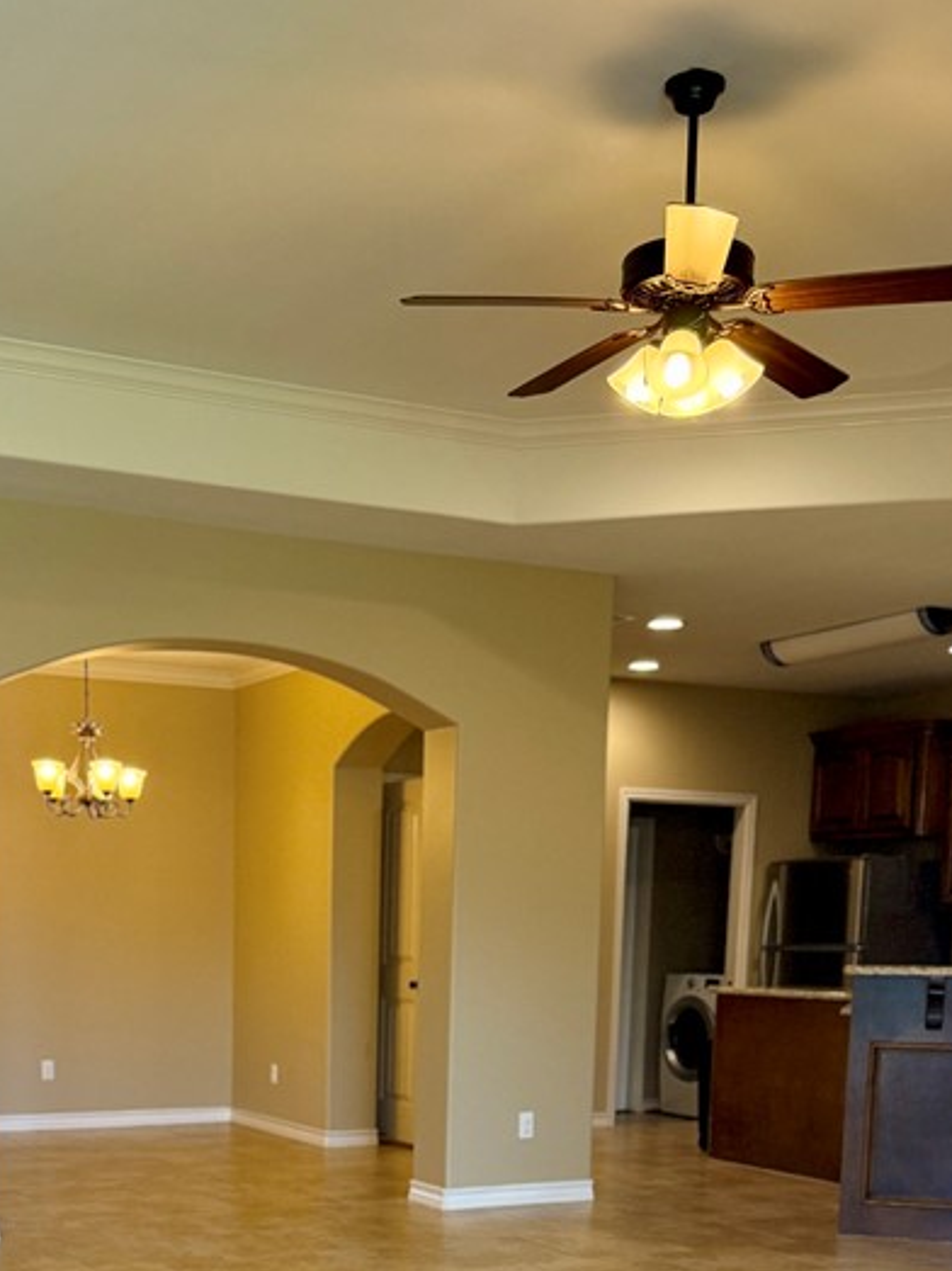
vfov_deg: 37.6
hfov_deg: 30.7
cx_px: 328
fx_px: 1724
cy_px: 1159
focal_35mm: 47
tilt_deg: -6.7
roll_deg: -1.2
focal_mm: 6.76
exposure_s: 1/120
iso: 250
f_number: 1.78
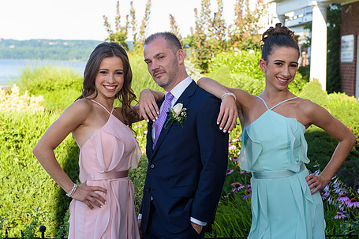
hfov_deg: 27.3
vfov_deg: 18.4
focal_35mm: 74
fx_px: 738
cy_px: 131
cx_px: 195
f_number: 4
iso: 200
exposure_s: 1/250
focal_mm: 58
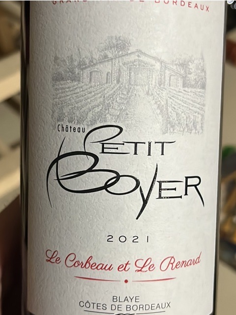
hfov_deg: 51.4
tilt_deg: -45.4
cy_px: 158
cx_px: 118
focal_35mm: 27
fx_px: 245
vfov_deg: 65.3
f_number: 1.6
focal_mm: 5.1
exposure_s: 1/43
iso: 640
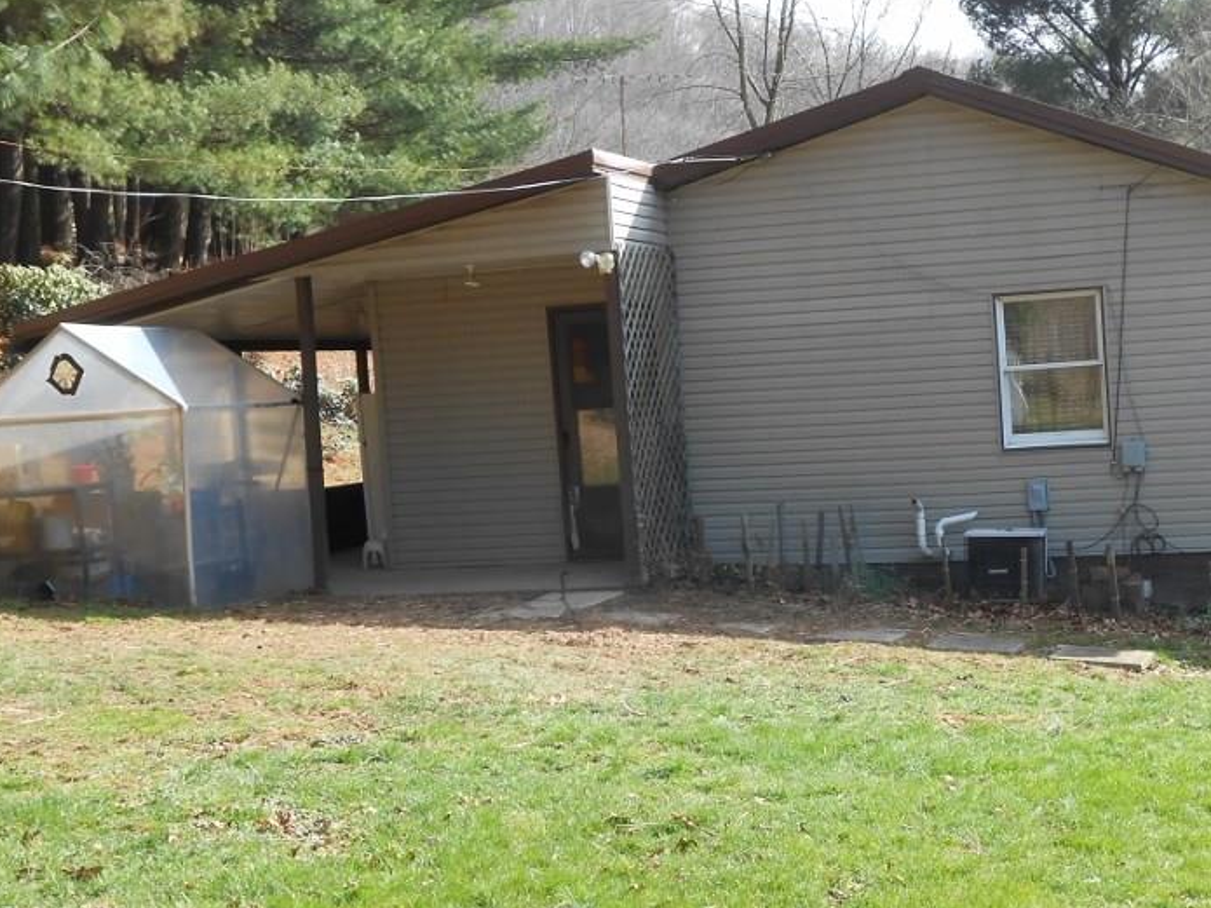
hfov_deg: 34.0
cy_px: 491
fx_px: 1959
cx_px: 824
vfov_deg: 26.1
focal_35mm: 56
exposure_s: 1/160
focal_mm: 6.8
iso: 80
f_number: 4.2
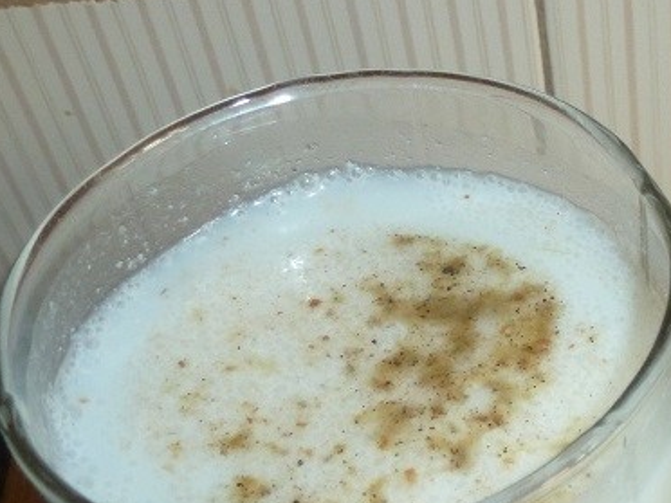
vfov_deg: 21.9
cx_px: 743
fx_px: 1279
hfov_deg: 26.9
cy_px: 425
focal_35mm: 66
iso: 200
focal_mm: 4.3
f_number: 3.3
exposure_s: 1/60
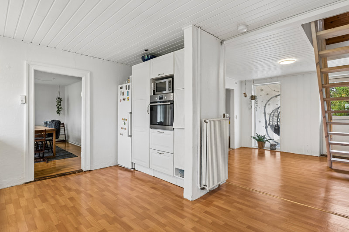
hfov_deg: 86.9
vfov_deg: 64.5
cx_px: 174
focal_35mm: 19
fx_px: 184
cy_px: 116
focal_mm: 19
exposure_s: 1/5
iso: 200
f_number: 8
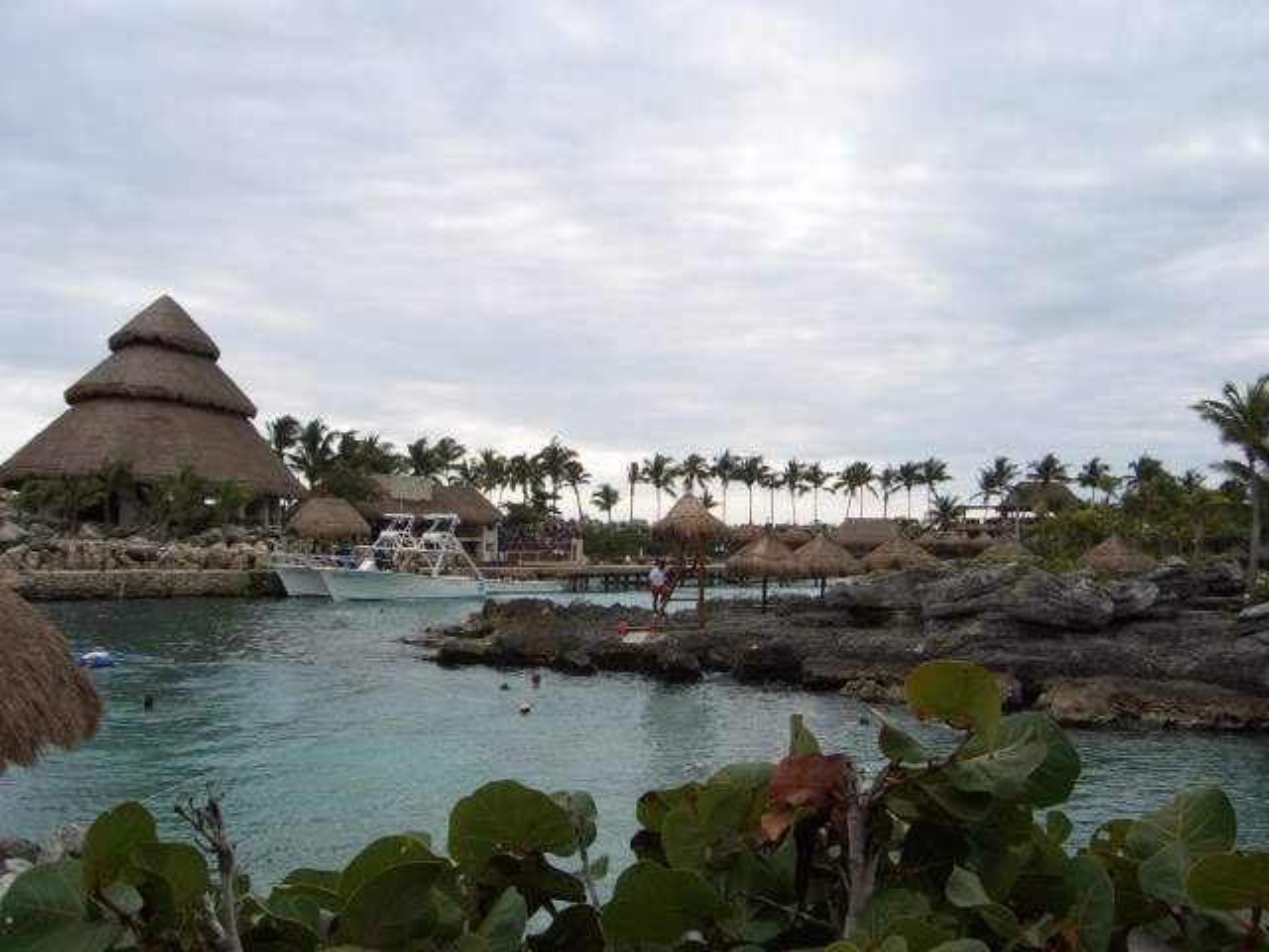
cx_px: 634
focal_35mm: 39
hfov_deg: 47.9
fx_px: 1430
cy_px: 476
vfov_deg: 36.8
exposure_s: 1/400
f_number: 4.8
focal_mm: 8
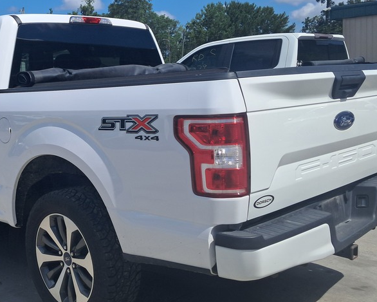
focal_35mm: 45
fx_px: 502
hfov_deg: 40.1
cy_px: 130
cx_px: 97
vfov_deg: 33.4
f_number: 1.8
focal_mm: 4
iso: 50
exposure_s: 1/1403
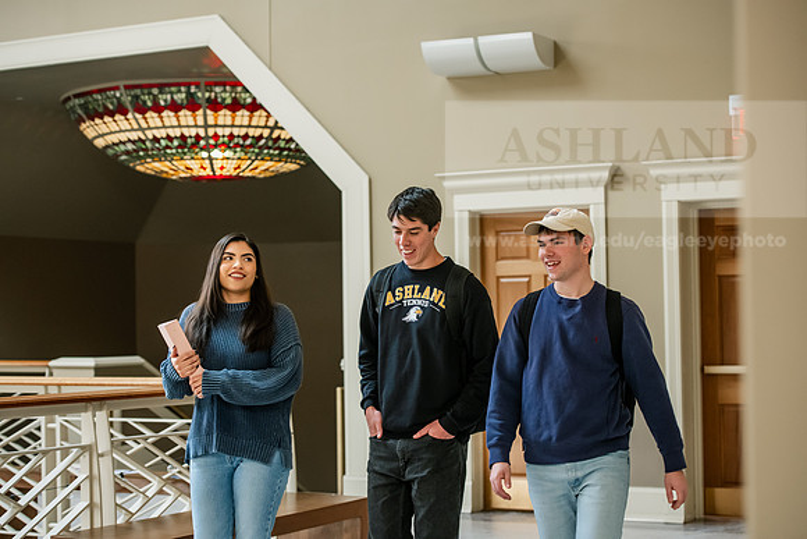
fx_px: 1569
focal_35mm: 70
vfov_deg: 19.5
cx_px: 404
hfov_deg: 28.8
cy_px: 270
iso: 1600
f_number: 4
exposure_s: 1/200
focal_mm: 70
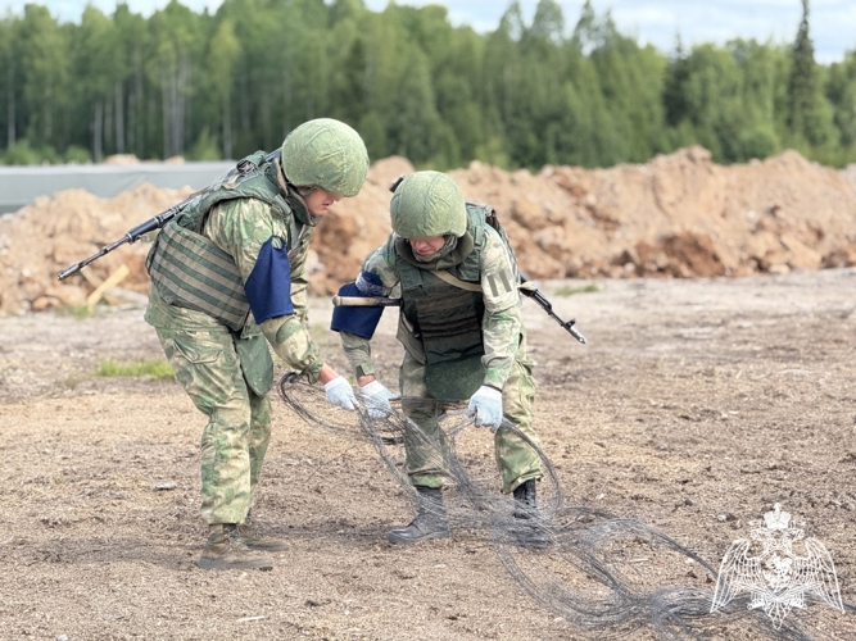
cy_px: 320
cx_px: 428
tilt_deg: -2.0
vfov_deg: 12.3
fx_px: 2967
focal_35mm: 120
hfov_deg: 16.4
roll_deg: +0.1
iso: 64
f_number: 2.8
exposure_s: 1/591
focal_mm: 15.66
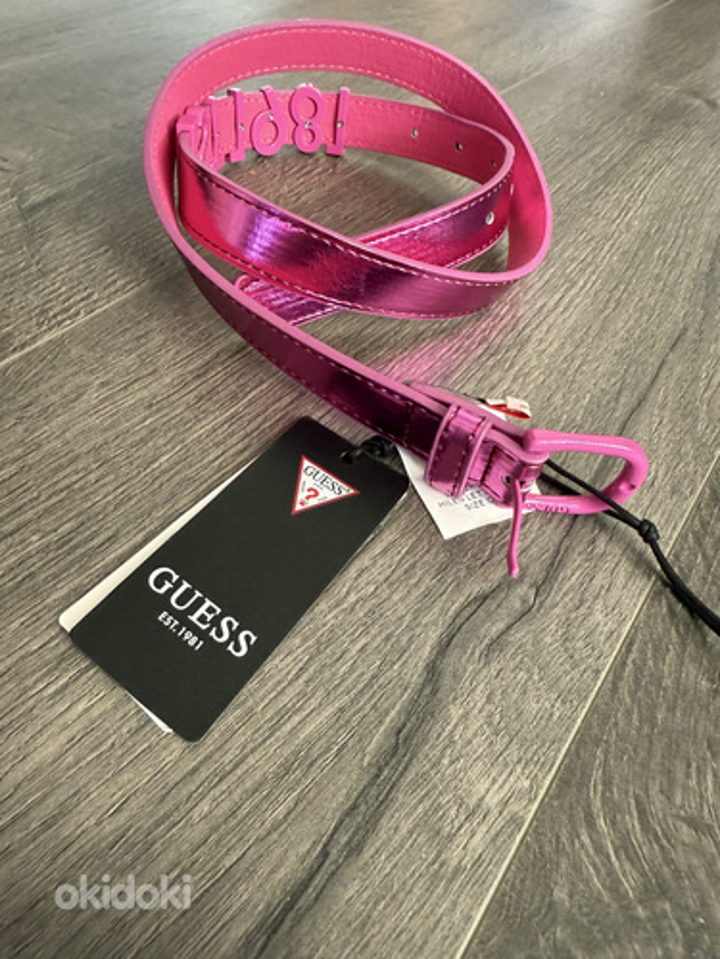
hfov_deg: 56.8
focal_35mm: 24
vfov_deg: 71.6
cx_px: 360
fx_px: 666
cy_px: 480
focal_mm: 2.22
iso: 400
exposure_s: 1/60
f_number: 2.2
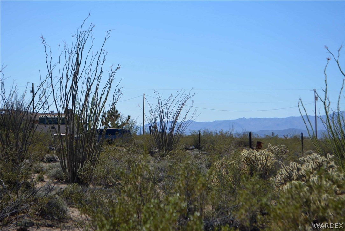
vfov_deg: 16.6
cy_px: 116
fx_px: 791
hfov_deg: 24.6
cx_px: 172
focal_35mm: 82
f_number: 7.1
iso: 400
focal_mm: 55
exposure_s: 1/2000
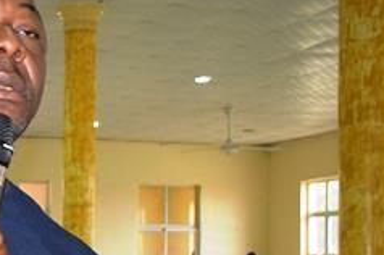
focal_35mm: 97
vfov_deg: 13.9
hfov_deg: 19.7
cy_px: 240
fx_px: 1033
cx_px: -90
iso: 3200
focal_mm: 24
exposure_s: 1/100
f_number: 4
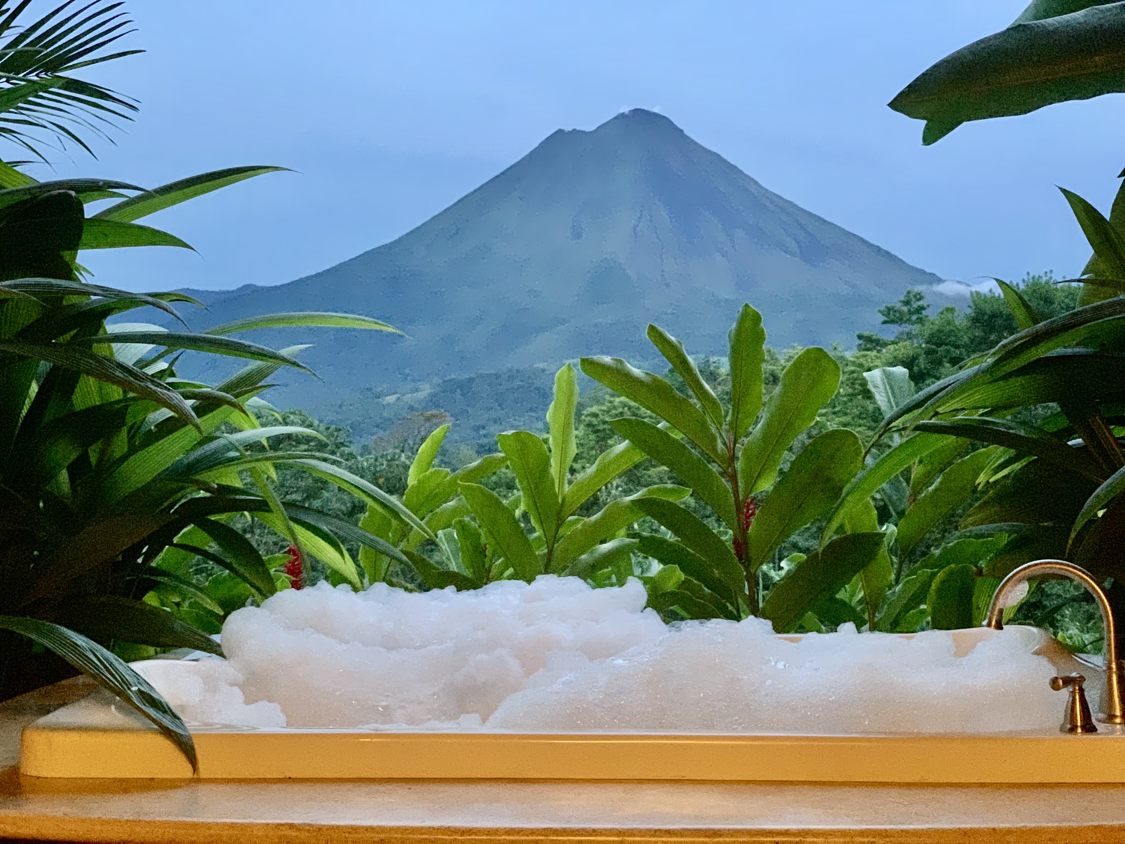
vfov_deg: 28.0
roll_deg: +0.1
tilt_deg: -0.1
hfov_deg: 36.8
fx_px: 1690
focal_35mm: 52
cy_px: 422
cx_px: 562
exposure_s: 1/30
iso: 640
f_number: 2.4
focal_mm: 6
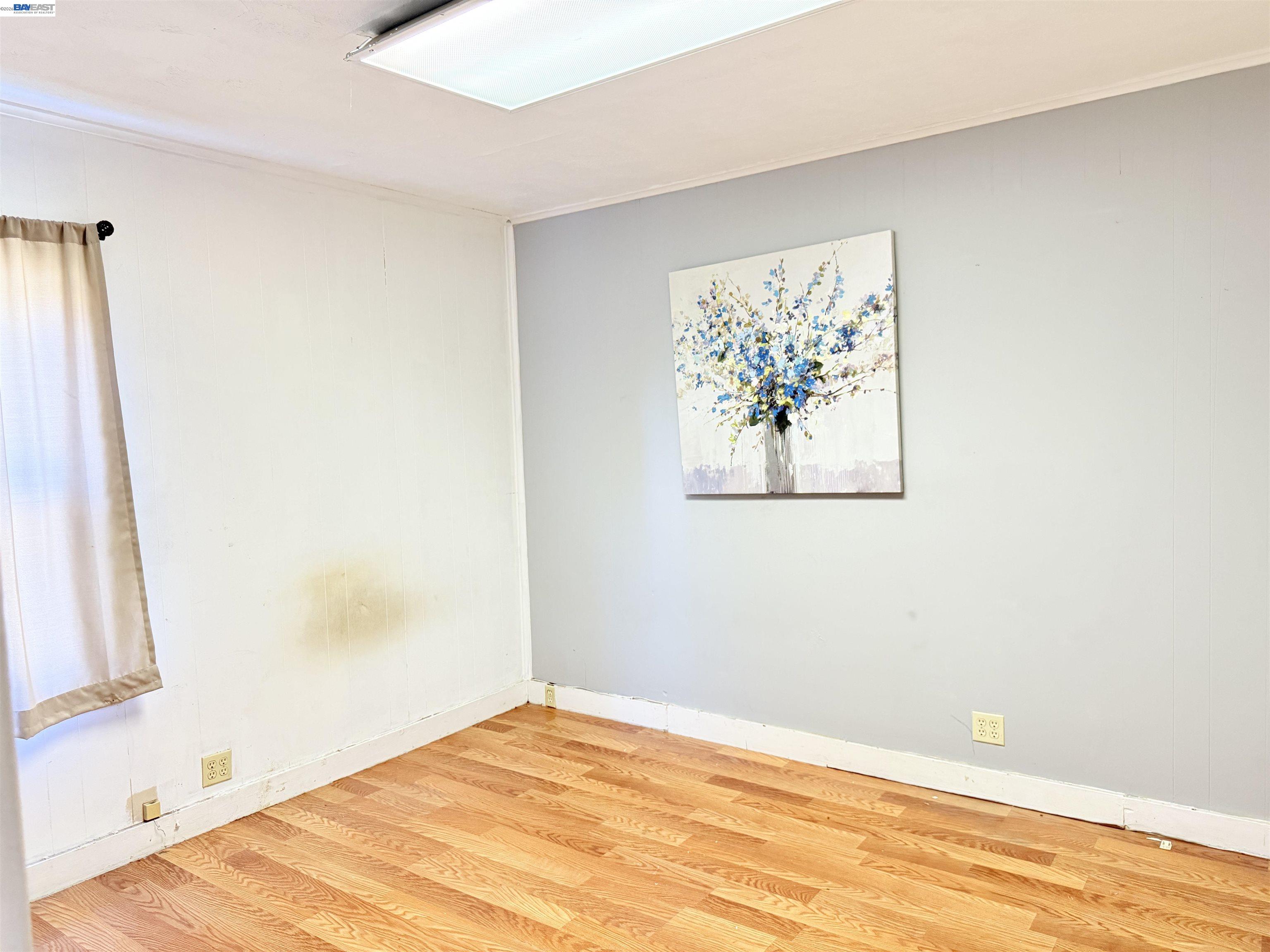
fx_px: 881
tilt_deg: -3.4
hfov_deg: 71.6
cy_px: 476
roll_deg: +1.1
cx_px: 635
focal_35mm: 24
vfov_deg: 56.8
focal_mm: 6.76
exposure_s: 1/60
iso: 400
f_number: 1.78
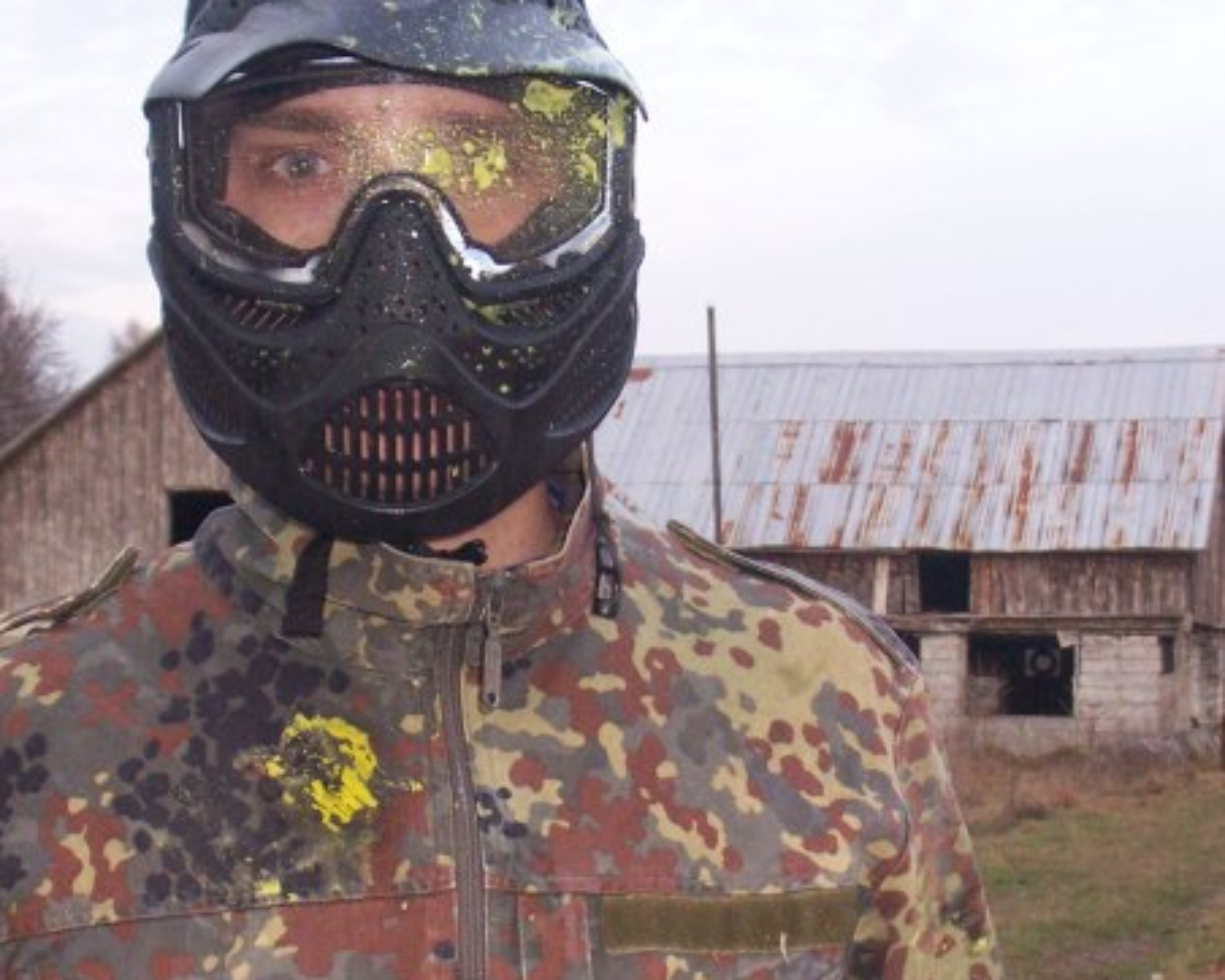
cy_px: 795
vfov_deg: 19.2
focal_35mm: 79
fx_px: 2865
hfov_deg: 24.1
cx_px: 472
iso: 200
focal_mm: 8
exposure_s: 1/80
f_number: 4
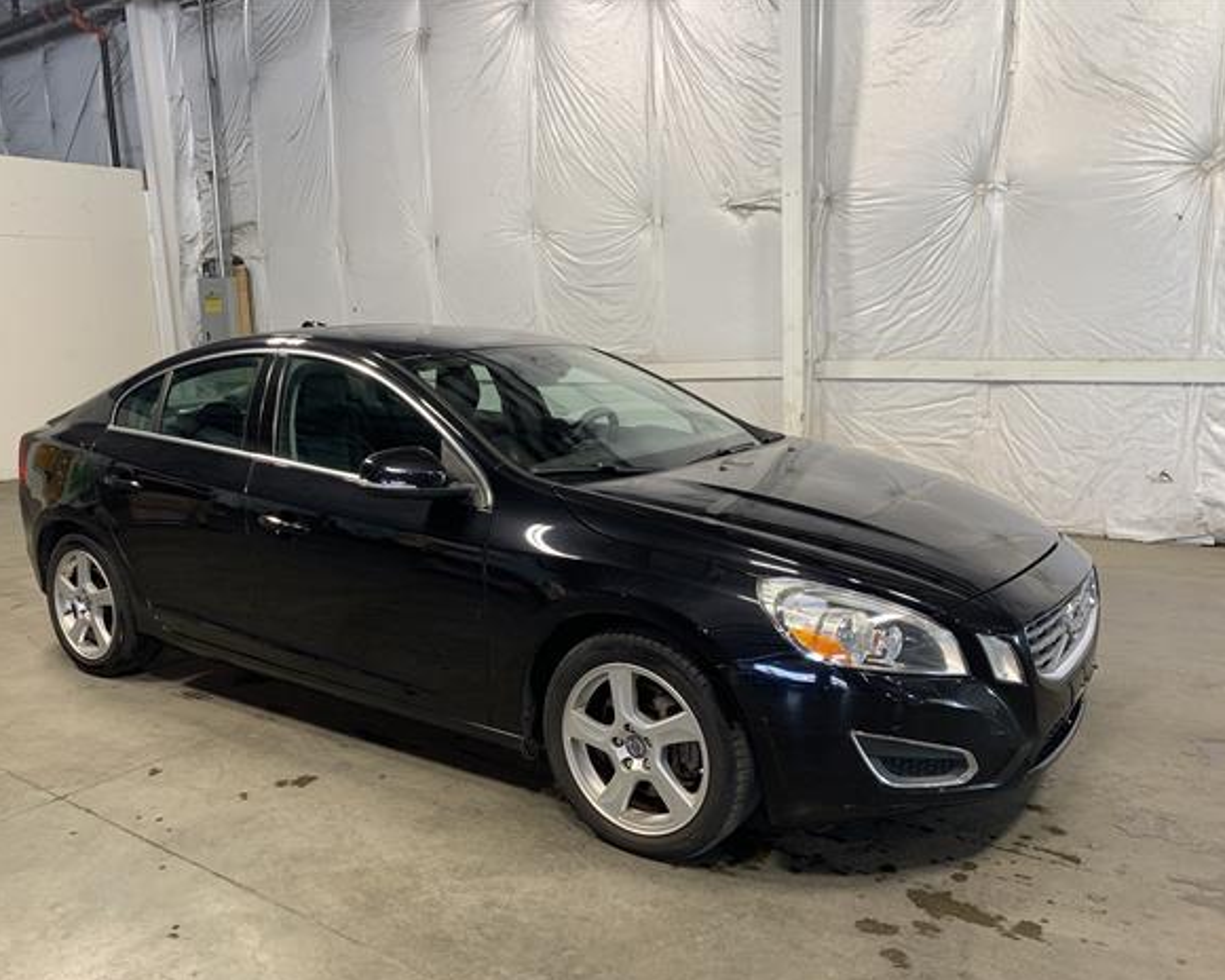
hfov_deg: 62.1
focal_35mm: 28
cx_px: 568
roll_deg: +2.5
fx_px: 1015
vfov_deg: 51.5
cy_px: 501
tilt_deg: -10.1
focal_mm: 4.25
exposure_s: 1/60
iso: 100
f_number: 1.8
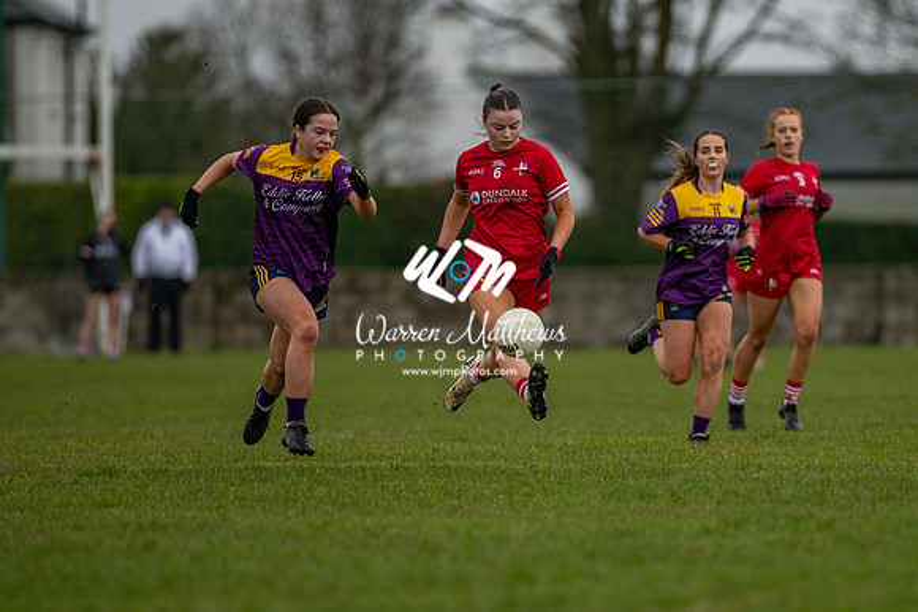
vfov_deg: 2.9
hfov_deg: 4.3
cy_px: 395
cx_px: 610
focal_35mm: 477
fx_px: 12170
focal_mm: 300
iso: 500
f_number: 2.8
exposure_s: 1/1000
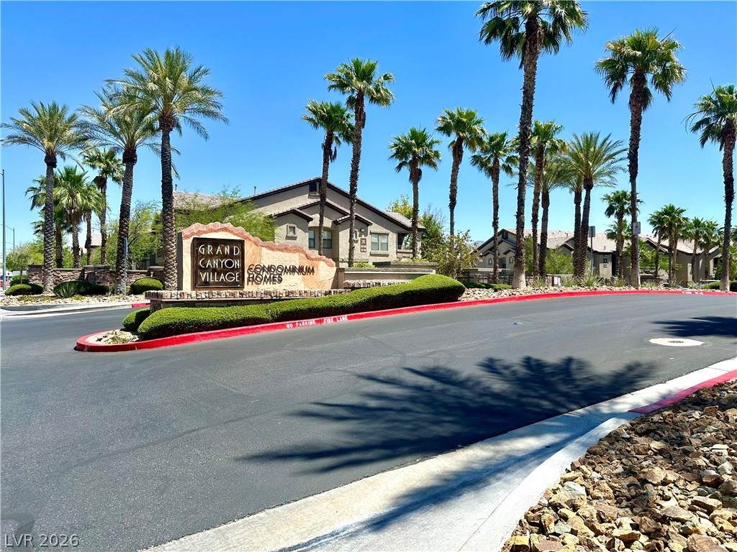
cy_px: 276
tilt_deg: +1.2
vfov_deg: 56.8
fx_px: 511
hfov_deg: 71.6
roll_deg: +0.5
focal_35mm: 24
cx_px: 368
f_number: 1.78
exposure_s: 1/4184
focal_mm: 6.86
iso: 80
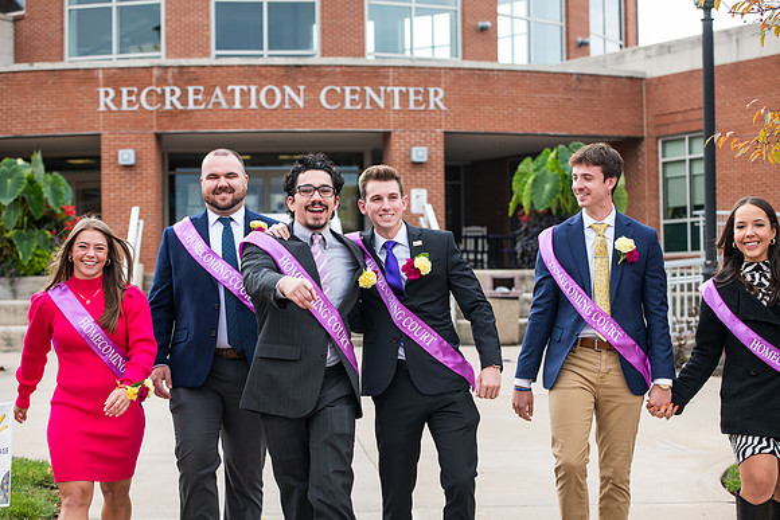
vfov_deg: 19.5
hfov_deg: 28.8
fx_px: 1517
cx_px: 390
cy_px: 260
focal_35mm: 70
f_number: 4.5
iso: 250
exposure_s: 1/400
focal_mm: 70
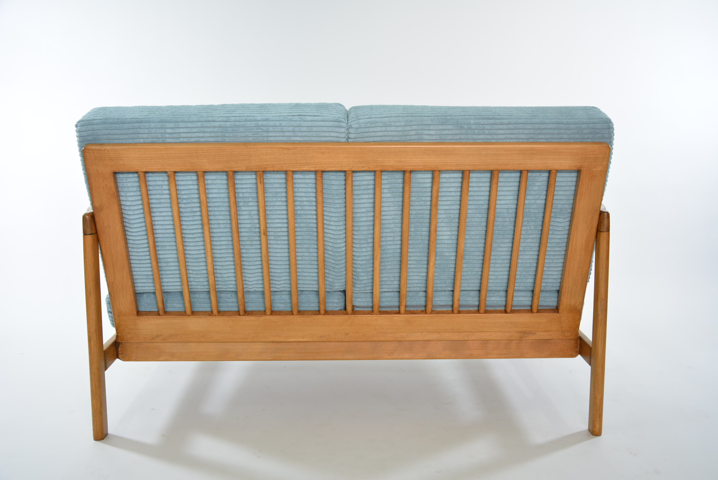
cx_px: 359
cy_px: 240
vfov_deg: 34.3
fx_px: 778
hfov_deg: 49.5
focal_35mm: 39
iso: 800
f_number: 5
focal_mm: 26
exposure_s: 1/60
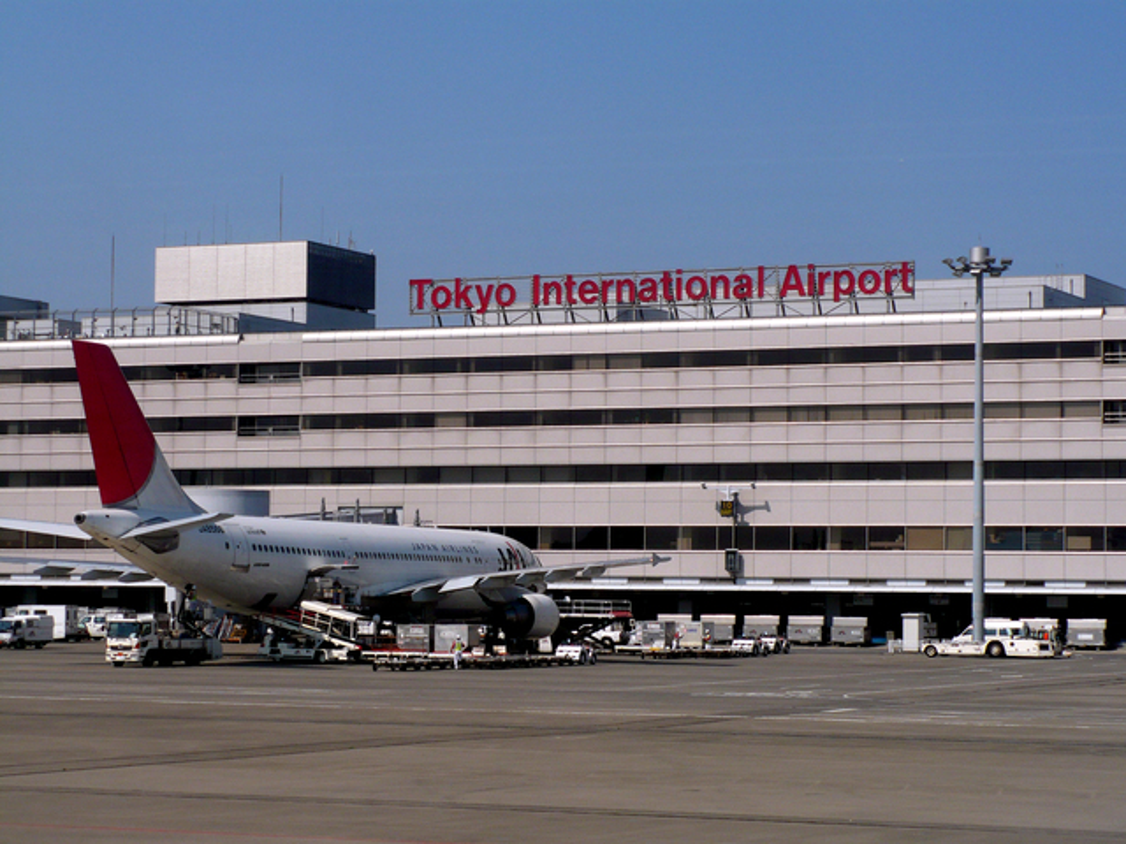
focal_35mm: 98
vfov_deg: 15.1
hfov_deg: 20.0
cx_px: 563
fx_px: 3188
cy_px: 422
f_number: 10
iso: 100
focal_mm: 16.1
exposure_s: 1/250
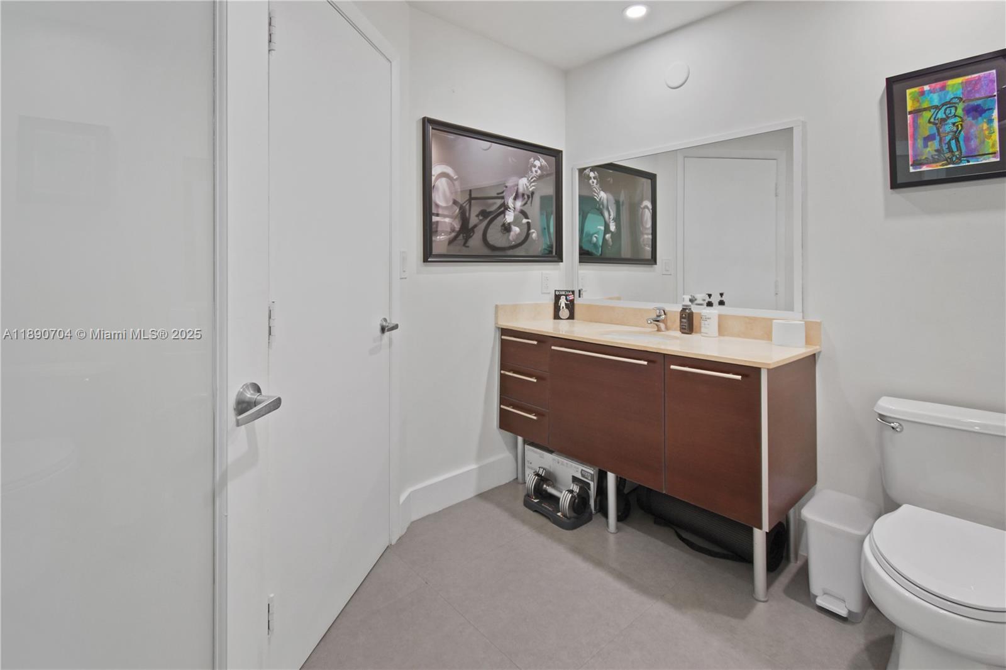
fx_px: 419
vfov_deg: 77.3
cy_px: 335
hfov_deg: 100.4
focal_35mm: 15
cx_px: 503
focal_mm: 10
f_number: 4.5
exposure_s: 1/15
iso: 1000
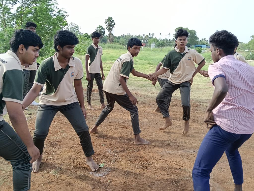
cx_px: 127
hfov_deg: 52.6
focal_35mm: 35
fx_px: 257
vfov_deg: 40.7
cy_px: 96
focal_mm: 3.98
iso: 100
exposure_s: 1/348
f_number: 1.8
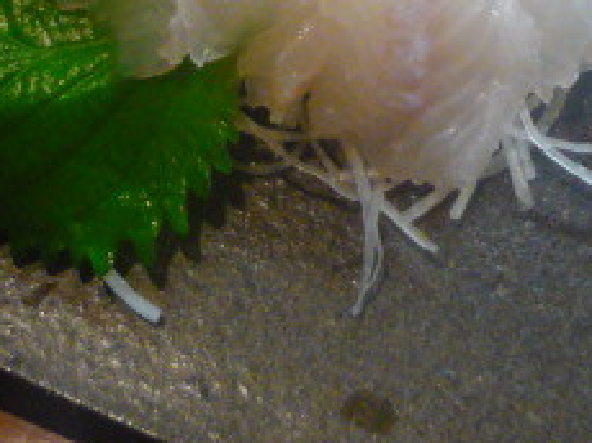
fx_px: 1572
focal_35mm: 92
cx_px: 193
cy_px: -165
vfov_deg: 15.1
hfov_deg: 21.2
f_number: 2.8
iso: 400
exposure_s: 1/25
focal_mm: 5.5
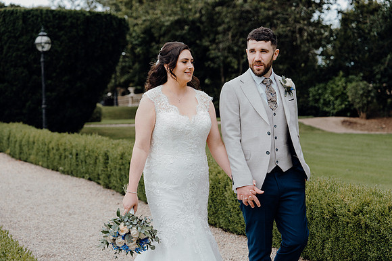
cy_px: 130
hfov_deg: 28.8
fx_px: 762
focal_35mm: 70
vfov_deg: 19.5
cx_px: 196
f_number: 3.5
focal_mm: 70
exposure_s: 1/160
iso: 125
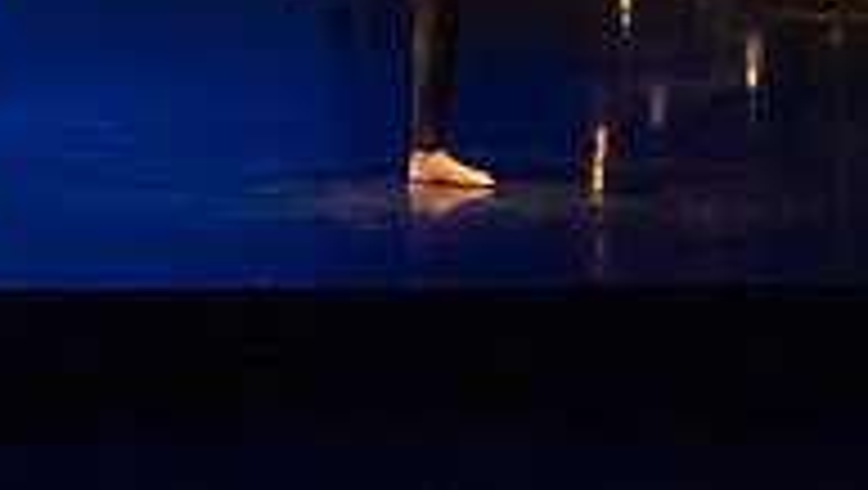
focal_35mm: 223
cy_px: -301
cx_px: 500
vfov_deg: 5.4
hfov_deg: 9.7
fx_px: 5138
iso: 4000
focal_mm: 57
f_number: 3.2
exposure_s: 1/250
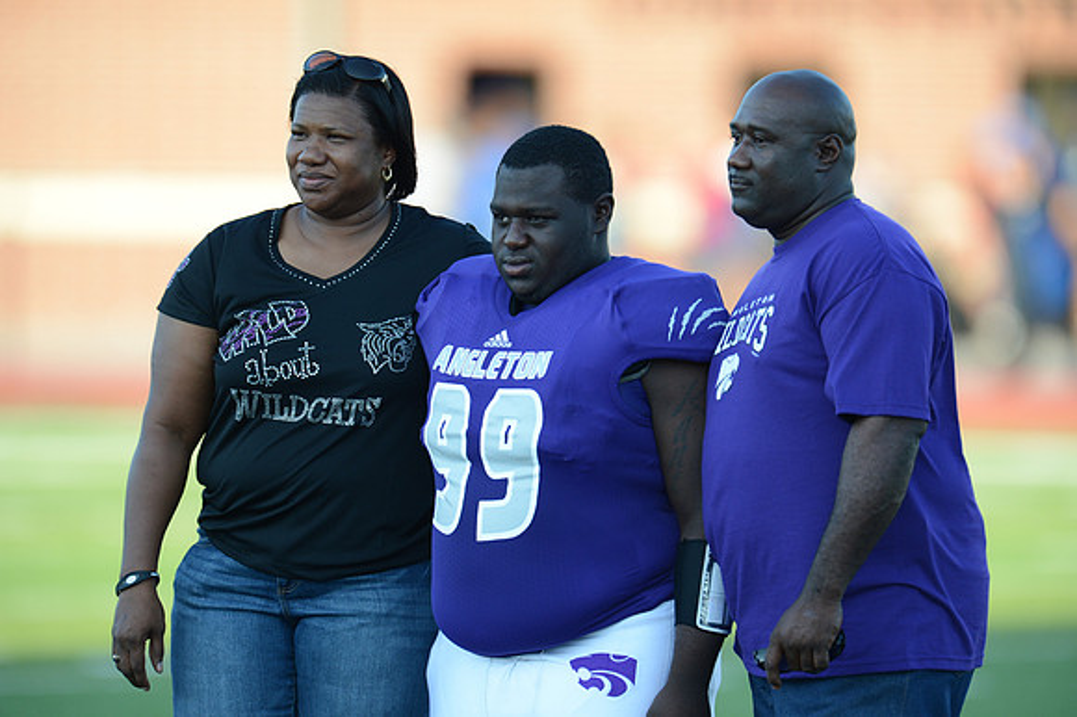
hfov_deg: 3.8
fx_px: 16444
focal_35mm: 550
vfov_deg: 2.5
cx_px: 538
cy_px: 358
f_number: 4
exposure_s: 1/1000
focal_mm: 550
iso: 800
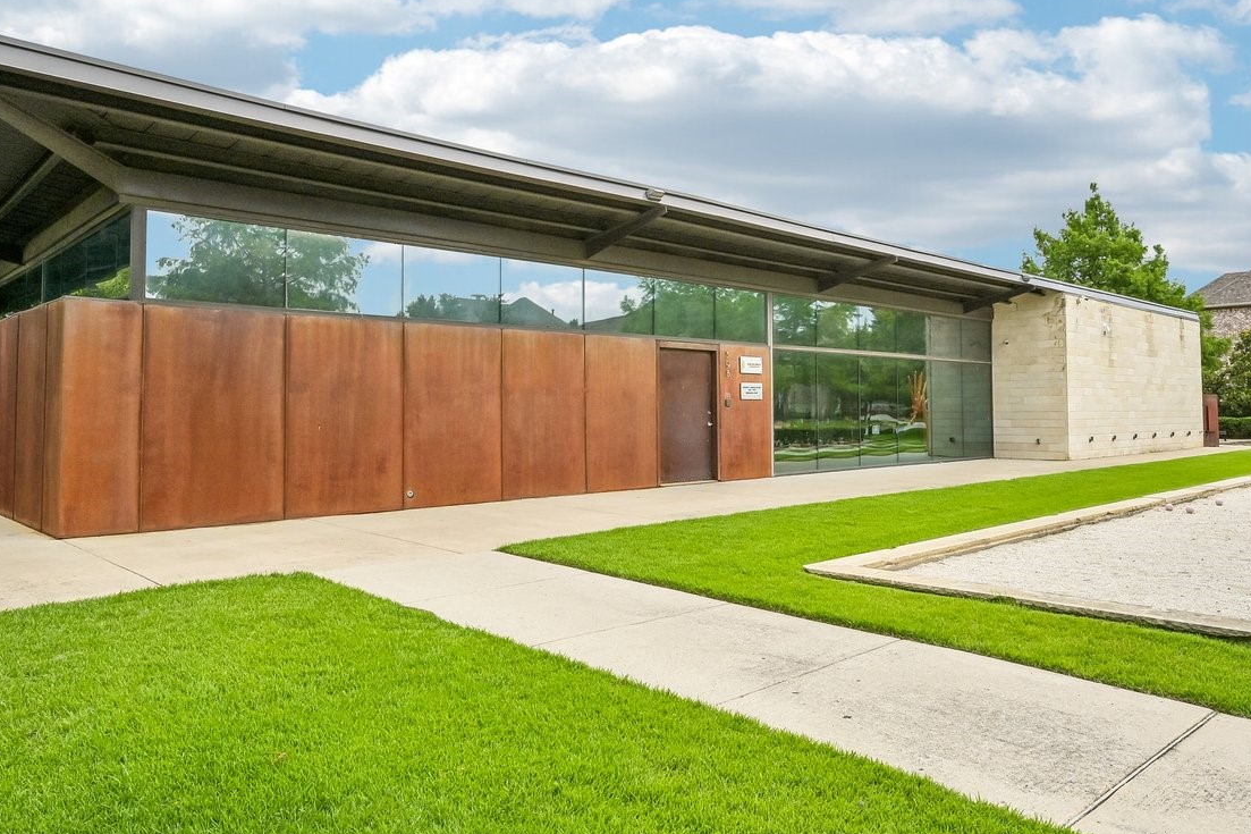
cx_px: 682
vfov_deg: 49.5
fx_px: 903
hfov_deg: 69.3
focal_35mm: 26
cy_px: 377
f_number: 9
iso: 250
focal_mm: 14
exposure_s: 1/500
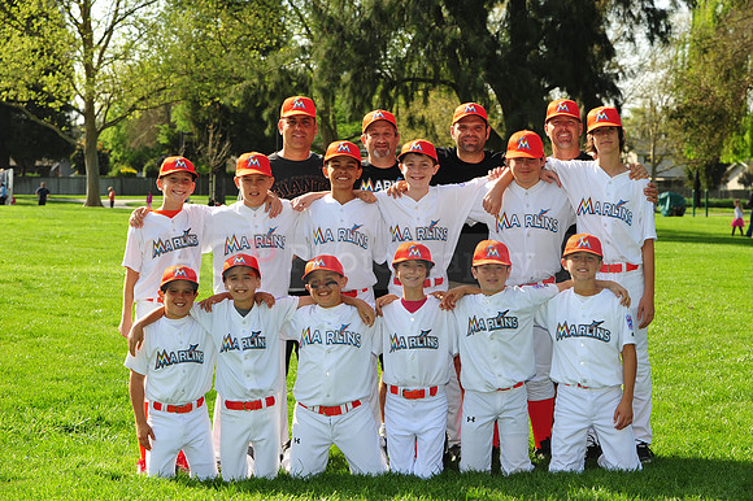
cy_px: 250
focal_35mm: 92
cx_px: 376
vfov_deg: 14.8
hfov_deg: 22.2
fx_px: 1923
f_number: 8
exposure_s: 1/320
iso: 200
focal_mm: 92
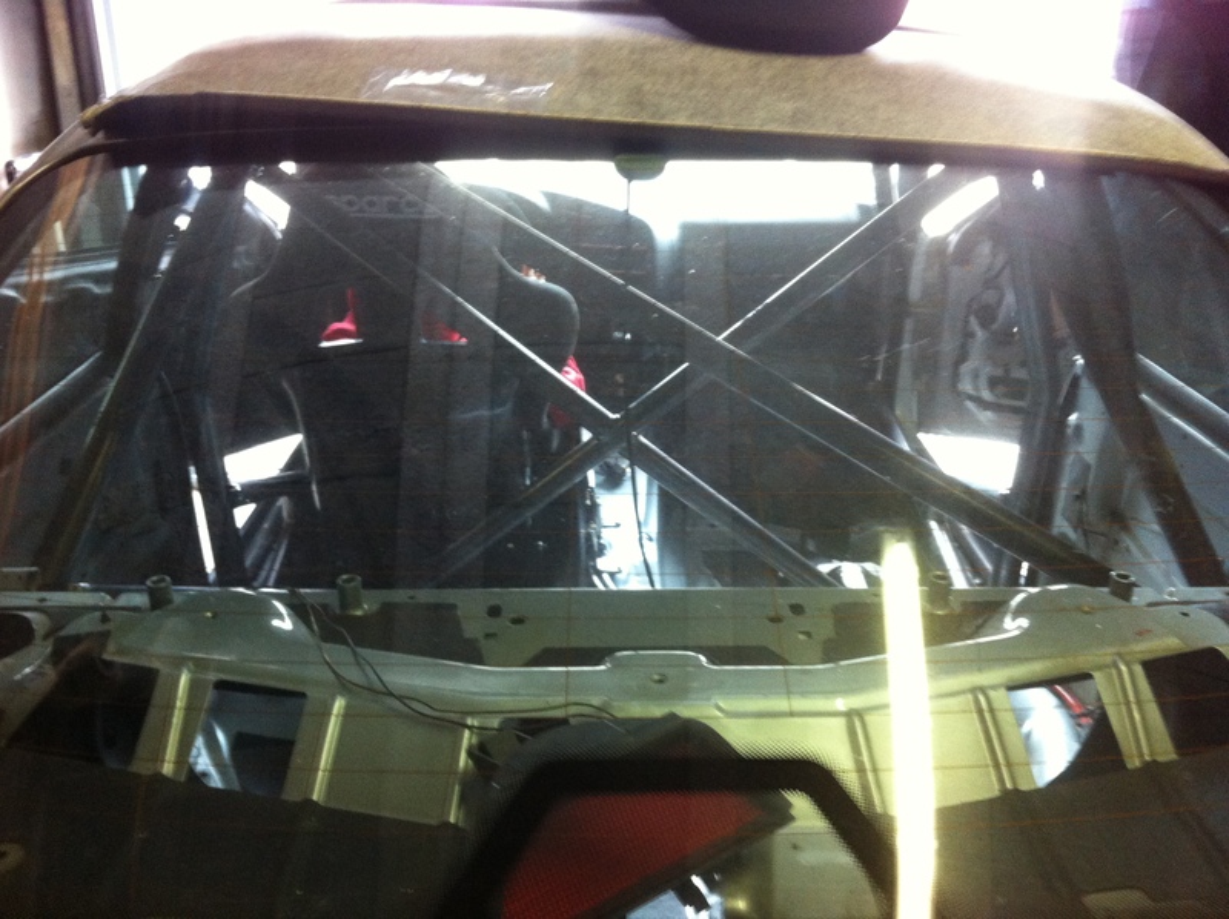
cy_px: 460
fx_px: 1241
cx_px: 614
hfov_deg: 52.7
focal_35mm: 35
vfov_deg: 40.6
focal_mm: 3.85
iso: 250
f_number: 2.8
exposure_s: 1/15
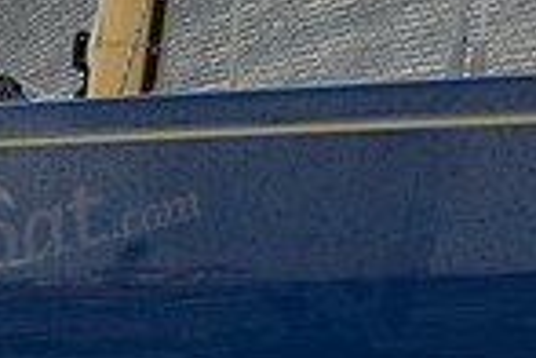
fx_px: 5270
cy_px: 119
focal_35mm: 354
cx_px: -500
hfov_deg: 5.7
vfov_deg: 3.9
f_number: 7.1
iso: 280
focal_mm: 90
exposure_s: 1/1600
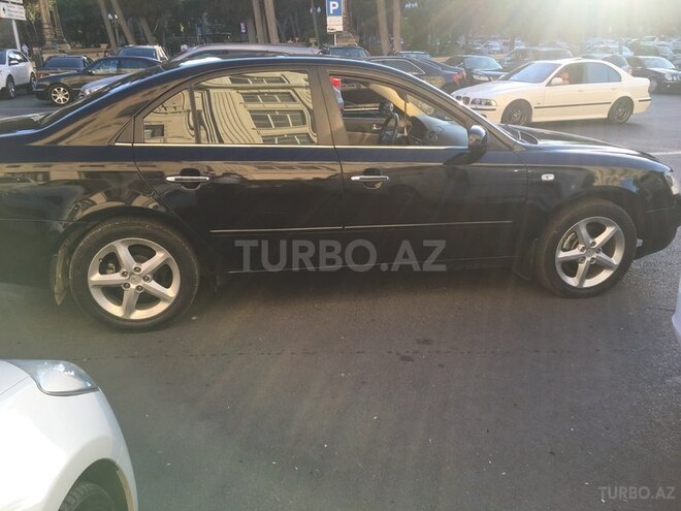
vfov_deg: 48.2
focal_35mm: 29
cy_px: 256
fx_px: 571
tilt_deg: -16.9
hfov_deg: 61.7
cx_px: 340
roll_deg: +3.0
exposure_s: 1/333
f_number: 2.2
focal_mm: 4.15
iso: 25
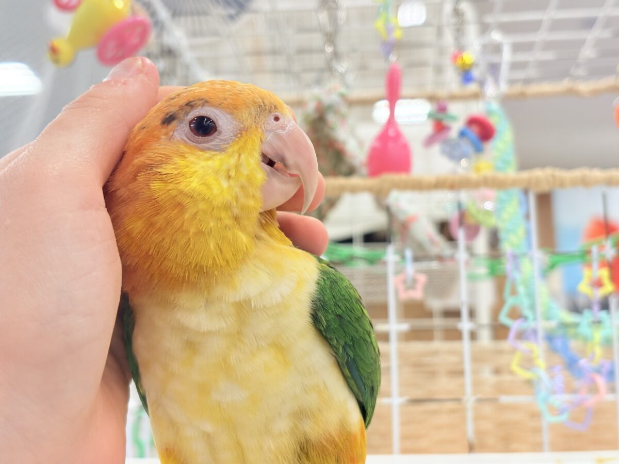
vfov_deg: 28.0
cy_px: 232
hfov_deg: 36.8
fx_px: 930
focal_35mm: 52
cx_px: 310
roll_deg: +2.0
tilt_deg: +11.9
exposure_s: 1/100
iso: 125
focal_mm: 5.96
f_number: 1.6
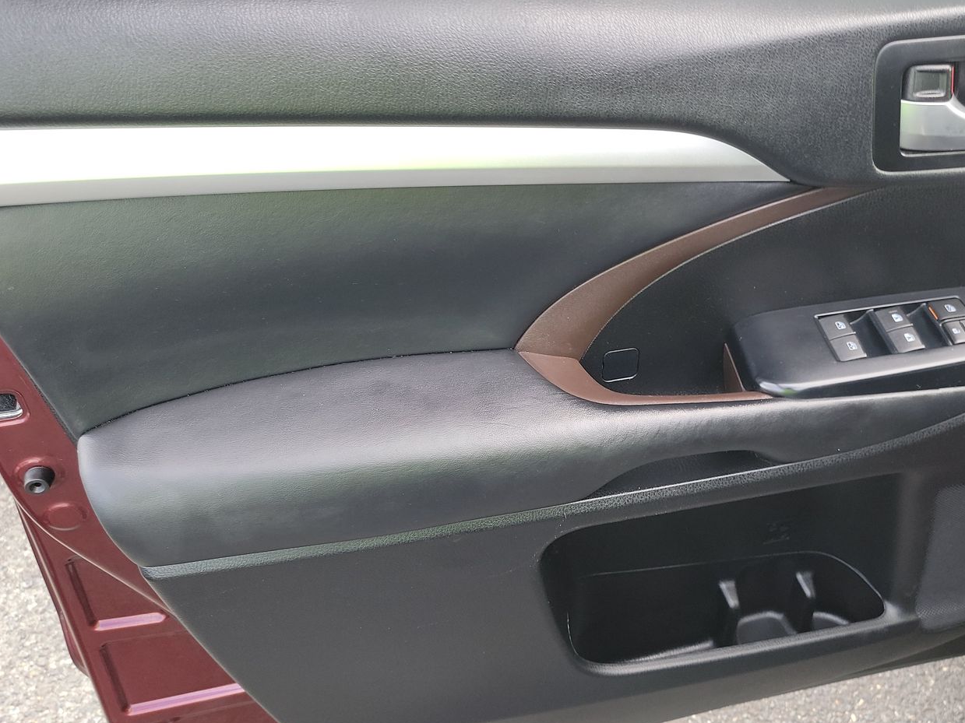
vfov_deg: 45.3
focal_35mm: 31
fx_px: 864
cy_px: 316
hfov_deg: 58.1
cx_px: 548
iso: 159
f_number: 1.8
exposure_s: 1/59
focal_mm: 6.7
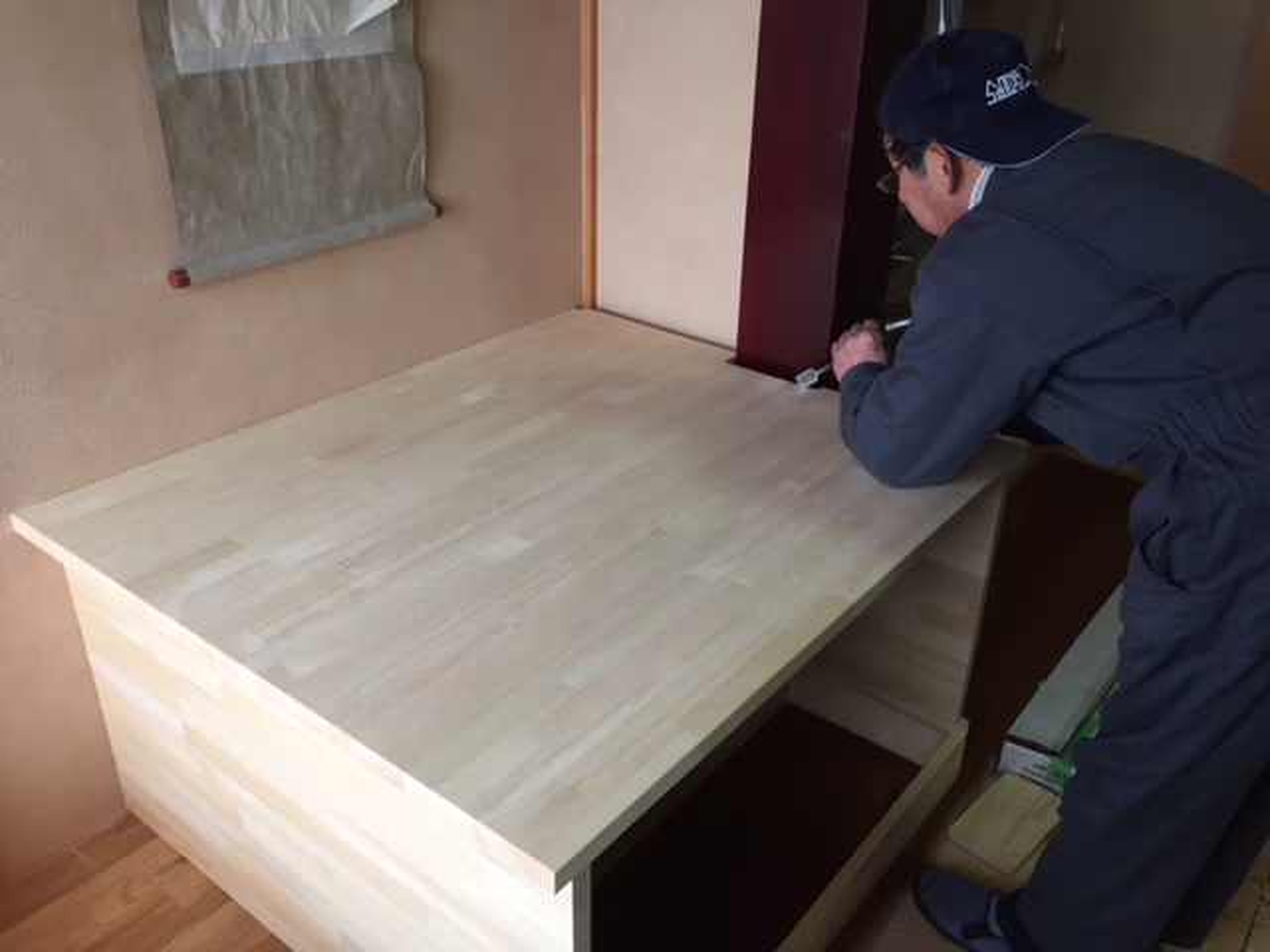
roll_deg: -2.0
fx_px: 1064
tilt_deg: -27.6
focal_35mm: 29
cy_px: 476
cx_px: 635
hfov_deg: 61.7
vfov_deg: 48.2
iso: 64
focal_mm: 4.15
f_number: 2.2
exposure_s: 1/30
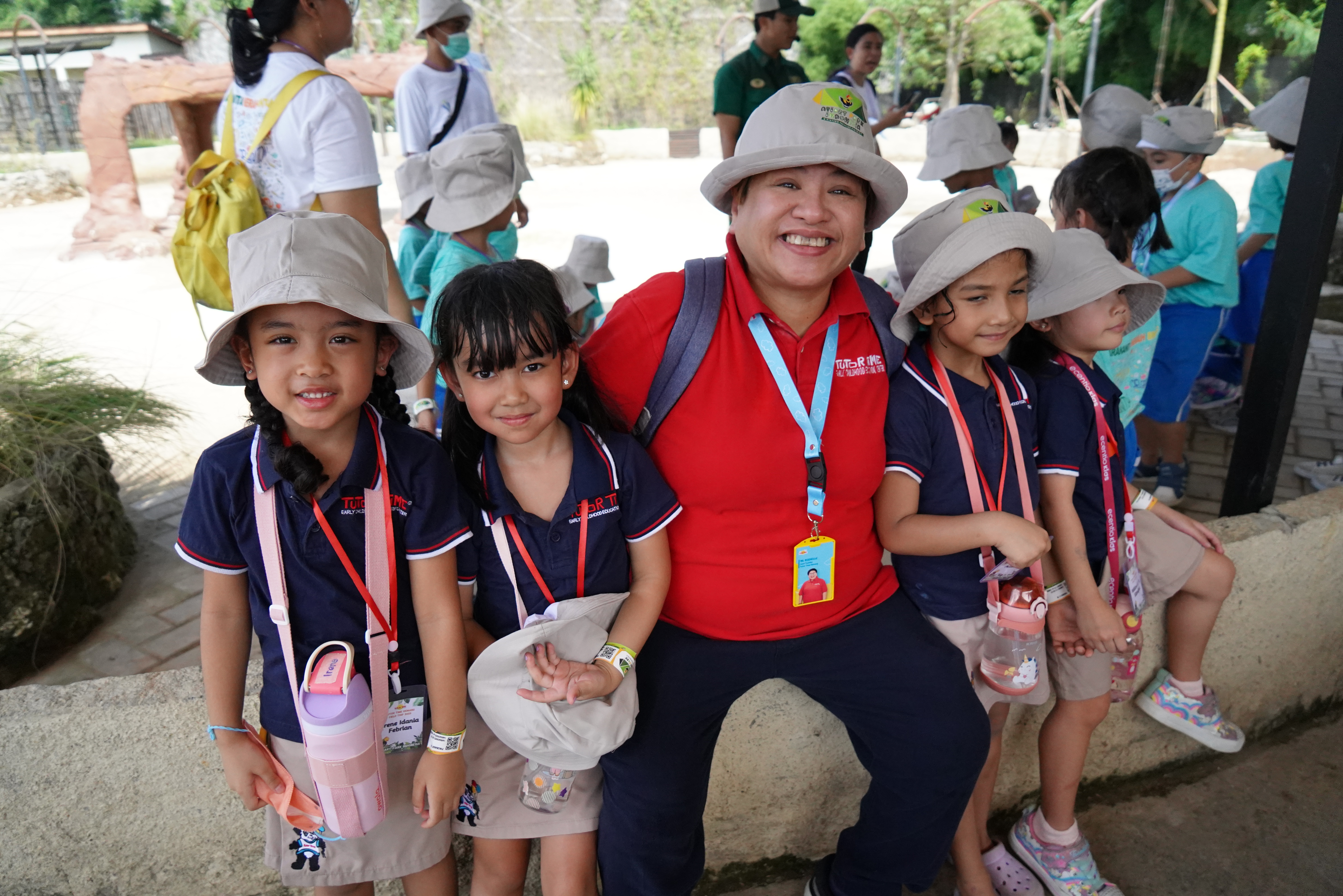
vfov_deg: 53.1
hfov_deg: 73.7
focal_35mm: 24
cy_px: 448
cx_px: 672
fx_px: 895
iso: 4000
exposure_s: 1/8000
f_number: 4
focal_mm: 24
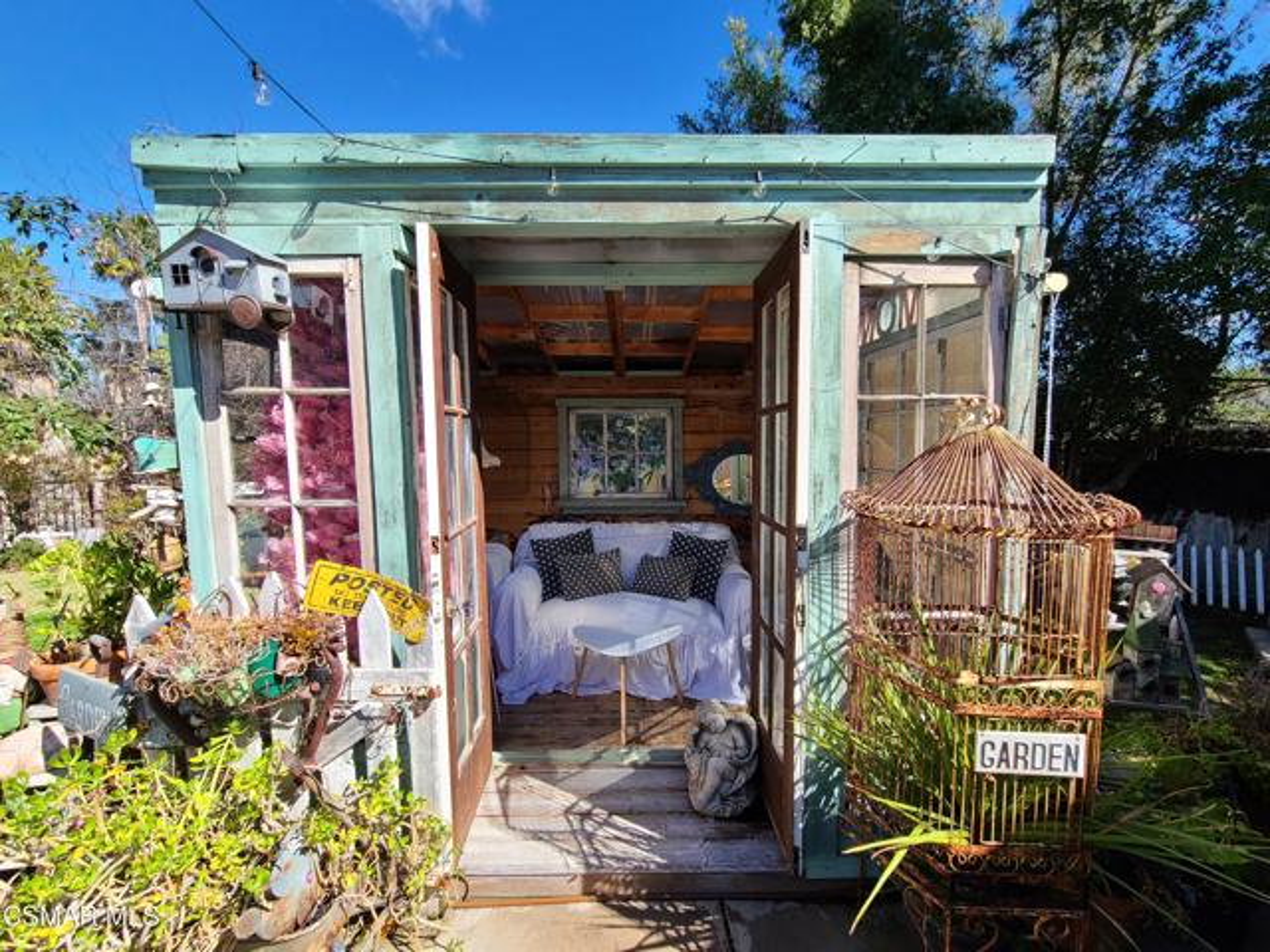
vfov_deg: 89.9
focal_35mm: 13
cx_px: 635
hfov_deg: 106.2
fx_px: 477
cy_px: 476
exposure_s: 1/792
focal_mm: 2.2
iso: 50
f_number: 2.2
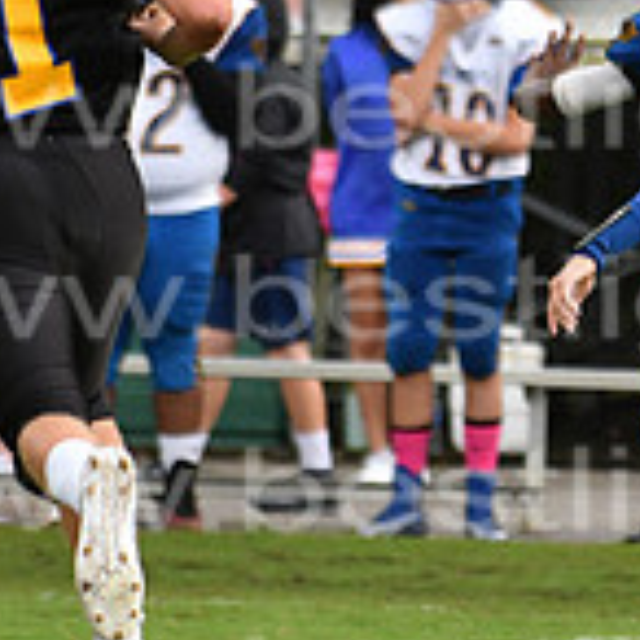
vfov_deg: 2.5
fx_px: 14851
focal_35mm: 710
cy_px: 213
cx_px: 815
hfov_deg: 2.5
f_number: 3.5
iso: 800
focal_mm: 140
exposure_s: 1/3200
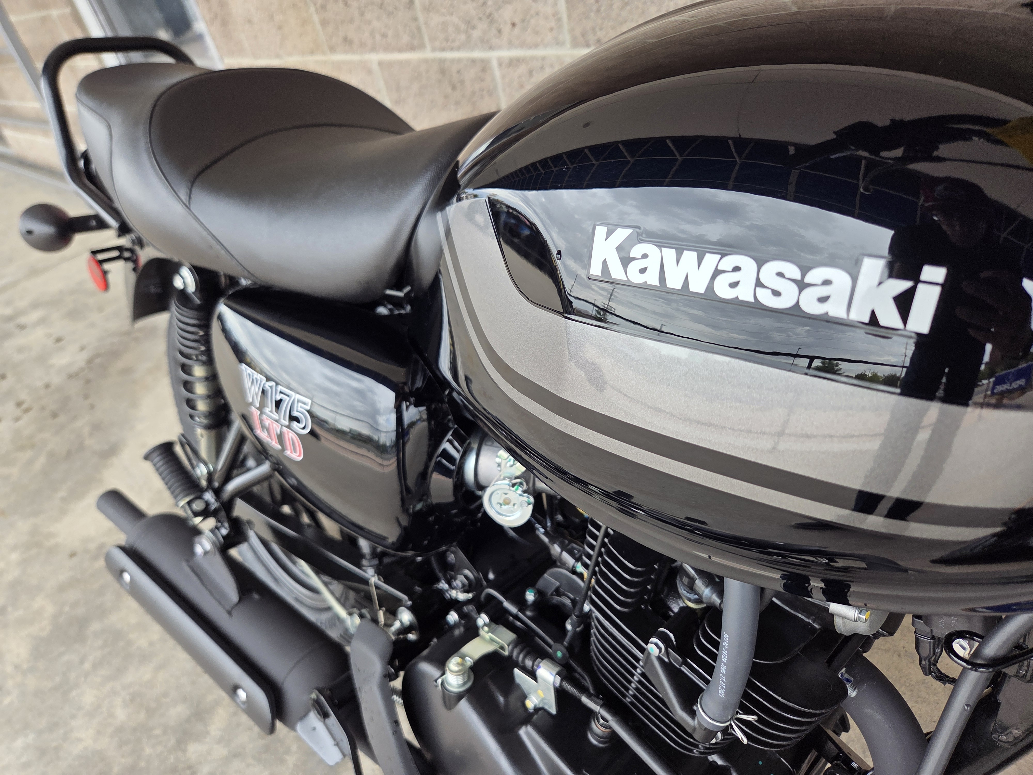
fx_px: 686
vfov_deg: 58.9
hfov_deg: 73.9
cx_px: 516
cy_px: 388
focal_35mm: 23
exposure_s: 1/180
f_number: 1.8
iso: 64
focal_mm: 5.4
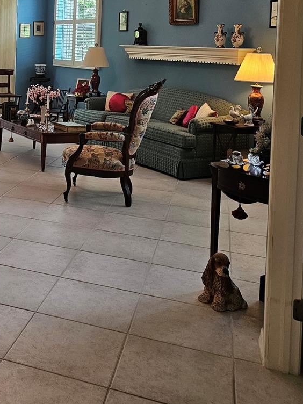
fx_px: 549
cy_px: 65
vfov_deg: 38.5
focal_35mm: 47
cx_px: 1
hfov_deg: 28.9
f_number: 1.7
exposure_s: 1/120
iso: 250
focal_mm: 6.3
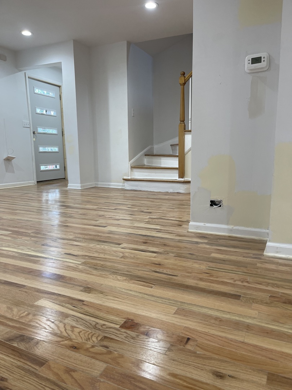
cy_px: 195
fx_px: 292
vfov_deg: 67.3
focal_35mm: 26
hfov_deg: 53.1
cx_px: 146
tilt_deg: -9.4
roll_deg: +0.3
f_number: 1.6
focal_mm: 5.1
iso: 125
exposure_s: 1/120
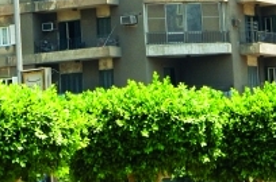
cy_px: -79
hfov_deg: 9.1
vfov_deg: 6.0
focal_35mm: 226
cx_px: 134
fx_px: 1729
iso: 400
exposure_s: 1/320
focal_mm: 48
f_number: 9
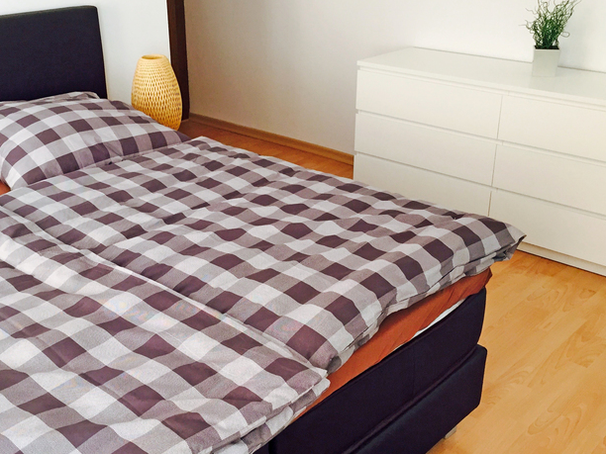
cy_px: 216
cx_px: 270
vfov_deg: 34.3
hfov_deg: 44.7
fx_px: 735
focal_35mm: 42
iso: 50
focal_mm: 4.15
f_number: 2.2
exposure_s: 1/30
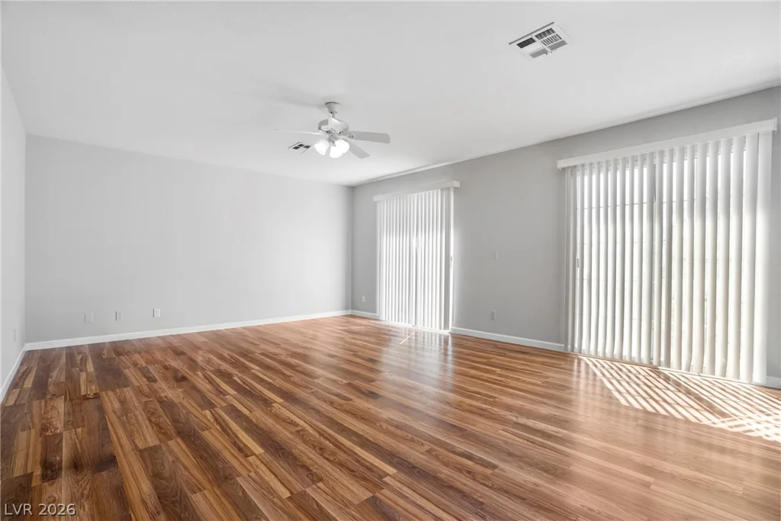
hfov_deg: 96.7
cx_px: 390
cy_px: 260
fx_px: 347
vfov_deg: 73.8
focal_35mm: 16
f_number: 8
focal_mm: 16
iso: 800
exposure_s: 1/8
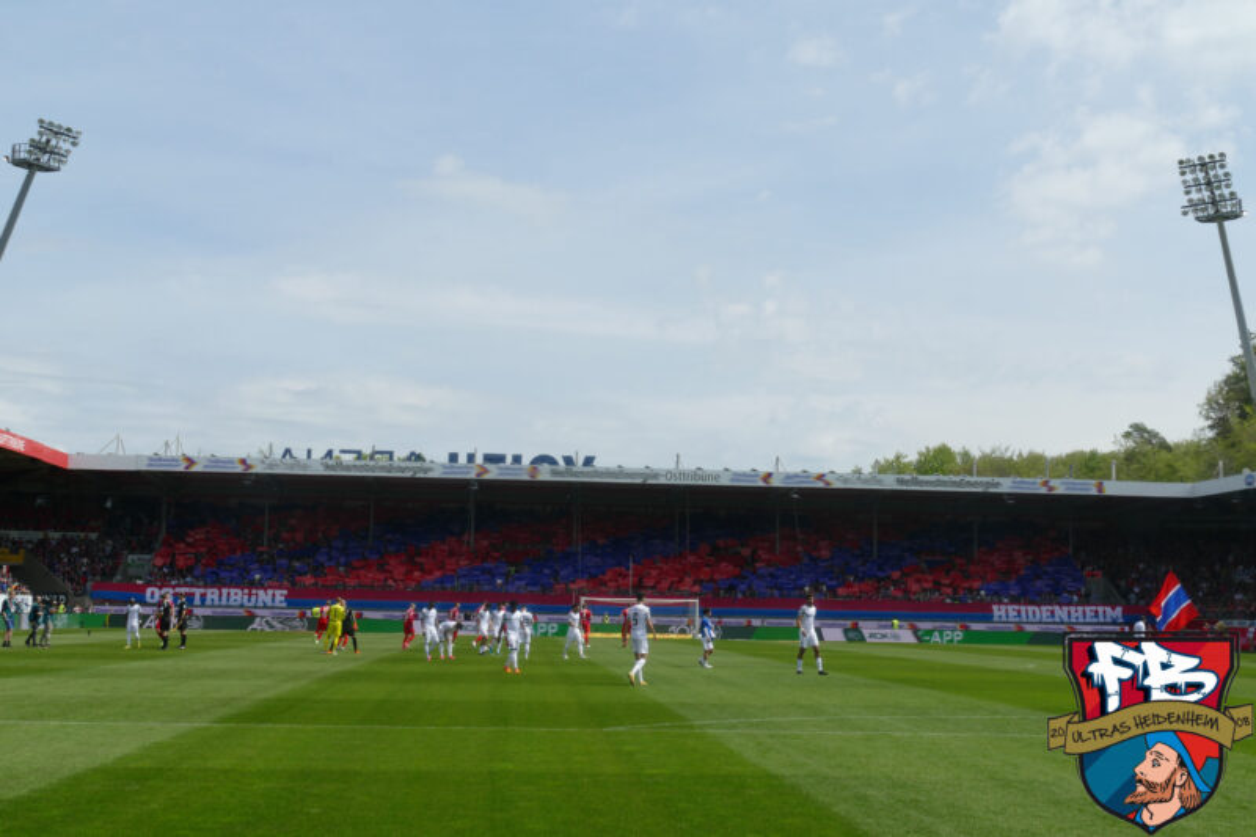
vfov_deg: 28.6
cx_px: 628
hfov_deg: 41.9
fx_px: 1639
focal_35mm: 47
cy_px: 418
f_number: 3.3
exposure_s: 1/1300
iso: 160
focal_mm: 17
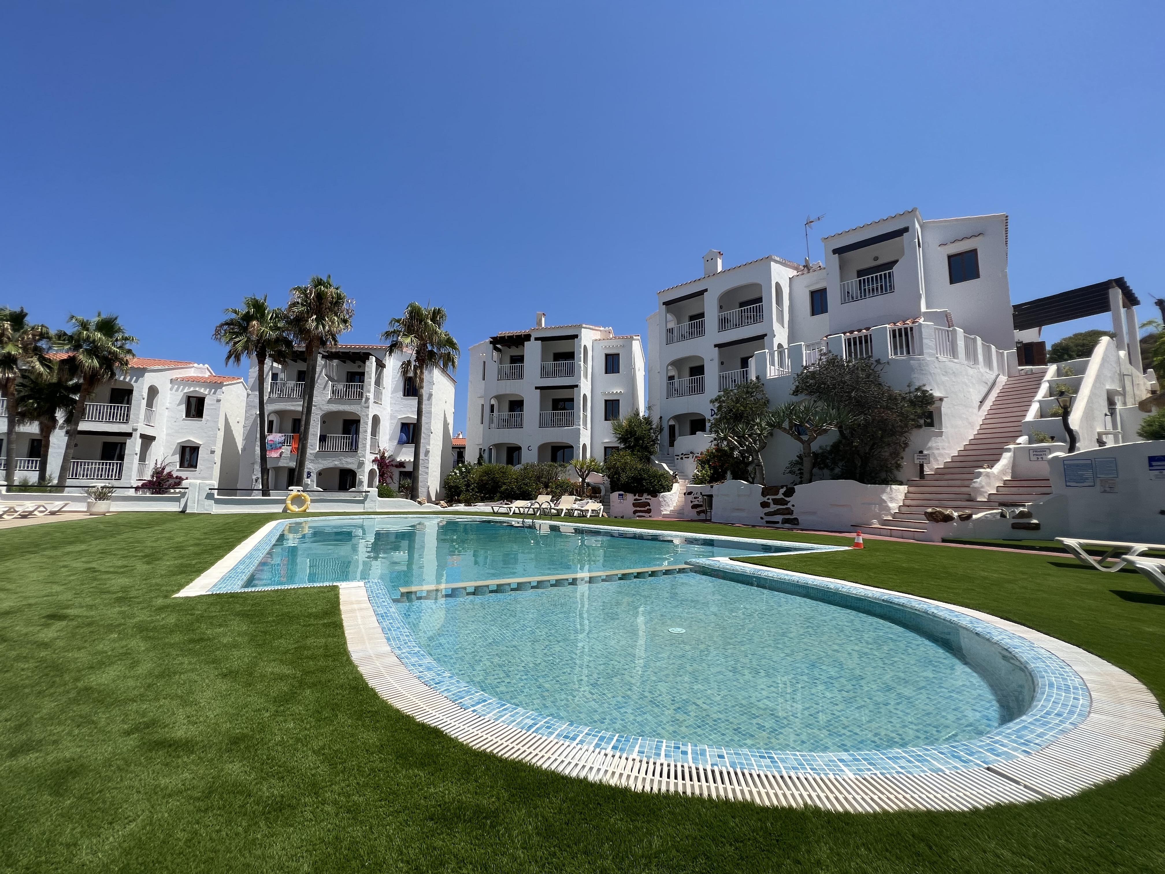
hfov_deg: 106.2
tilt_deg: +6.2
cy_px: 437
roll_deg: -1.0
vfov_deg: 89.9
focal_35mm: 13
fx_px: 438
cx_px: 582
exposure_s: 1/2370
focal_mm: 1.57
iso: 32
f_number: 1.8
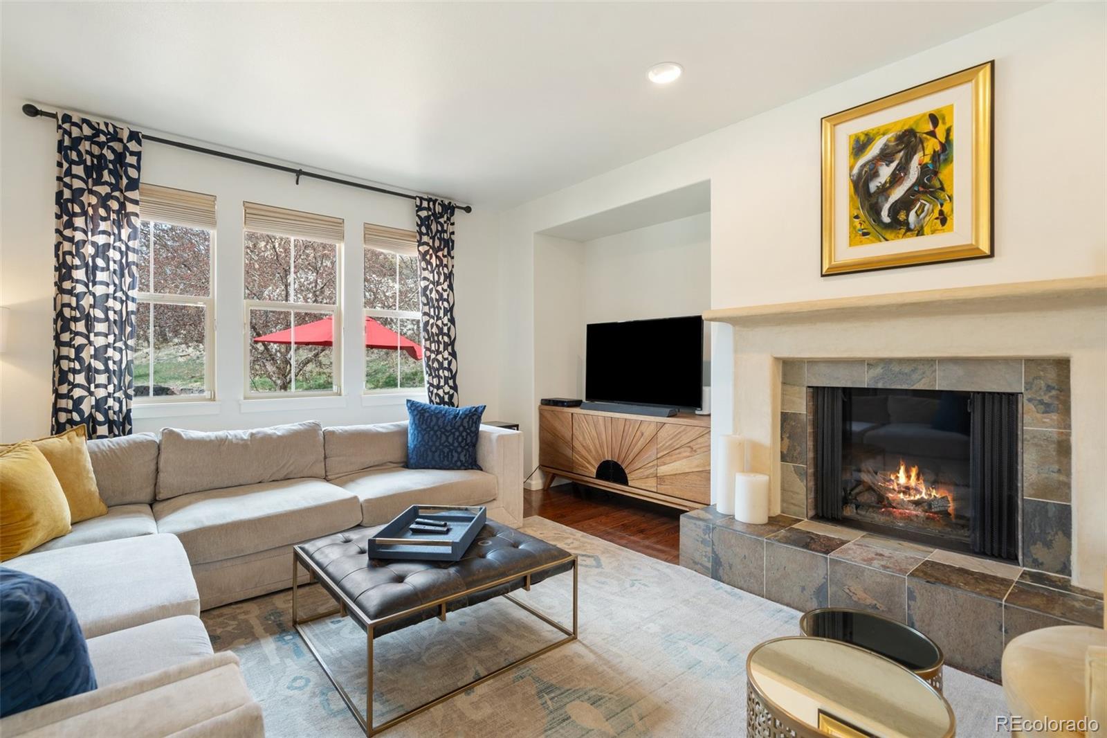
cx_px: 554
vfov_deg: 73.7
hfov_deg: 96.7
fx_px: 492
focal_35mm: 16
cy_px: 369
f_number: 6.3
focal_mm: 16
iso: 100
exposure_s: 1/1.67
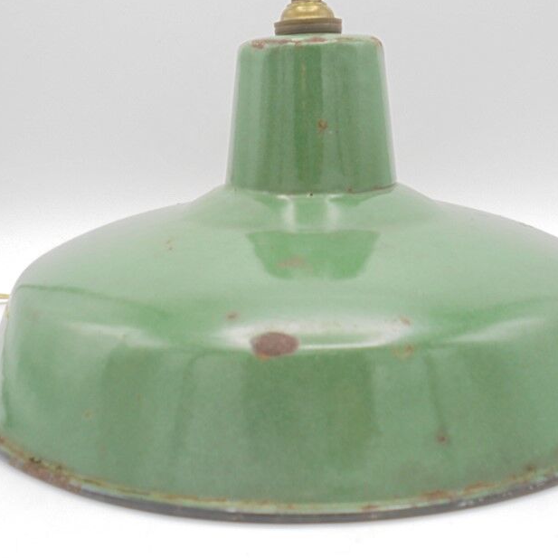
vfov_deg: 34.7
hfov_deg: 34.6
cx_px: 315
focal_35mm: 49
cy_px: 265
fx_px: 894
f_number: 4.2
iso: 100
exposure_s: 1/100
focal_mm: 6.9
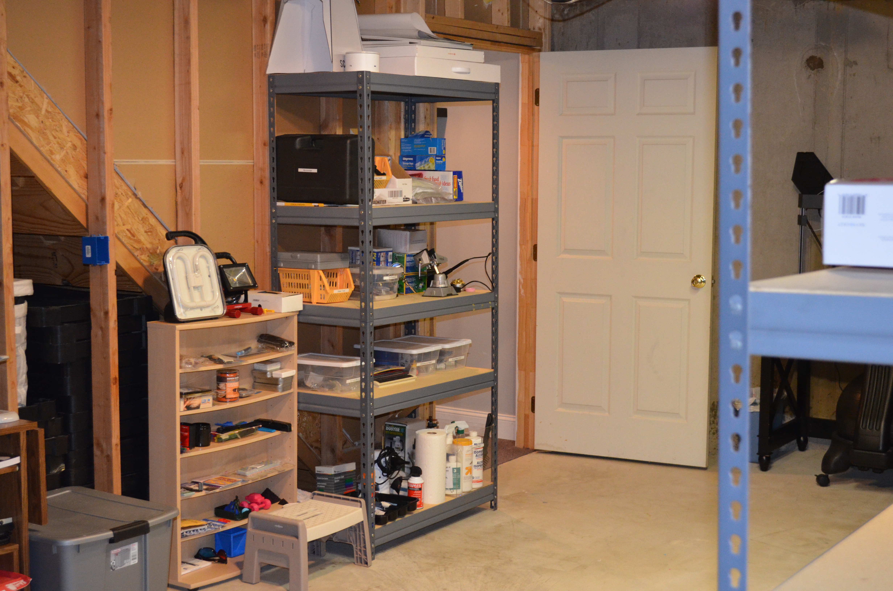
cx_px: 446
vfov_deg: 25.6
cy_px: 296
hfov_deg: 37.9
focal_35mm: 52
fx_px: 1300
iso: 2200
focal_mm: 35
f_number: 5
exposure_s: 1/60
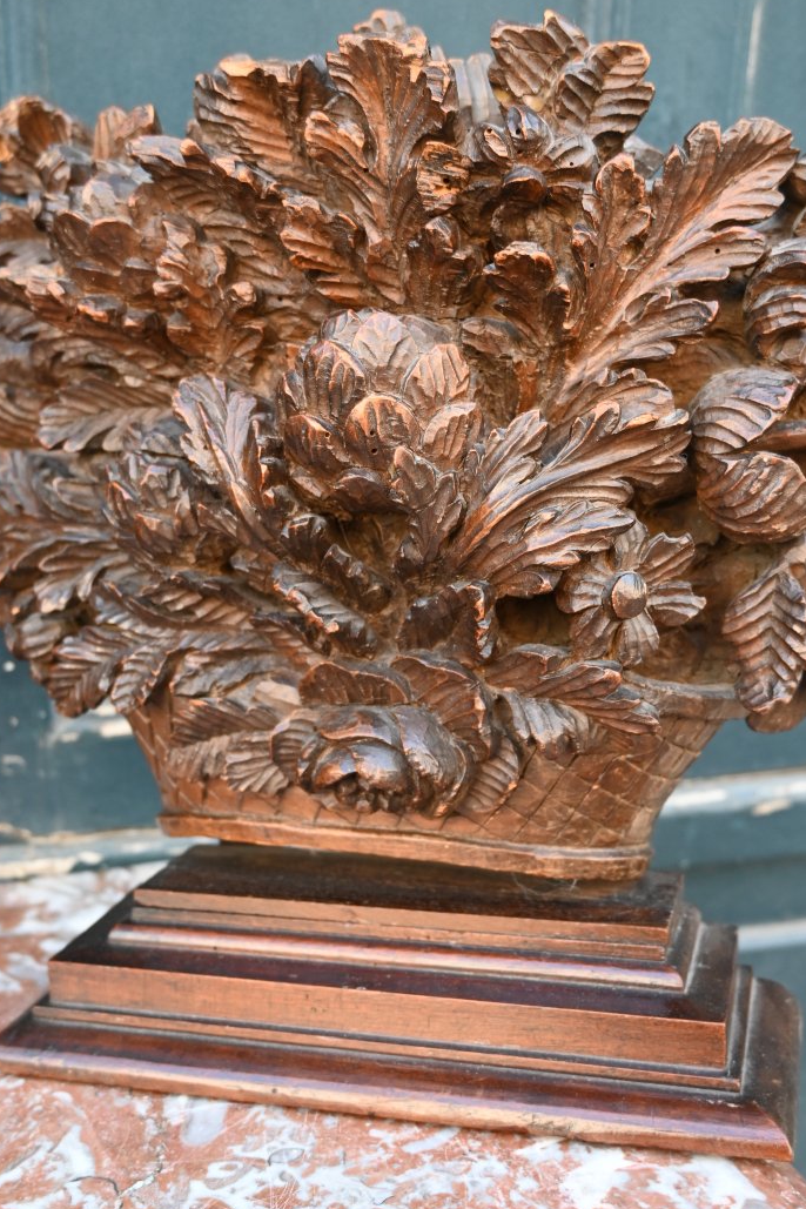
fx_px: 1440
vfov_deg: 45.5
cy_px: 651
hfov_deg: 31.3
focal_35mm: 43
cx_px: 415
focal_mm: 24.5
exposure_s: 1/125
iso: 400
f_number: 3.8
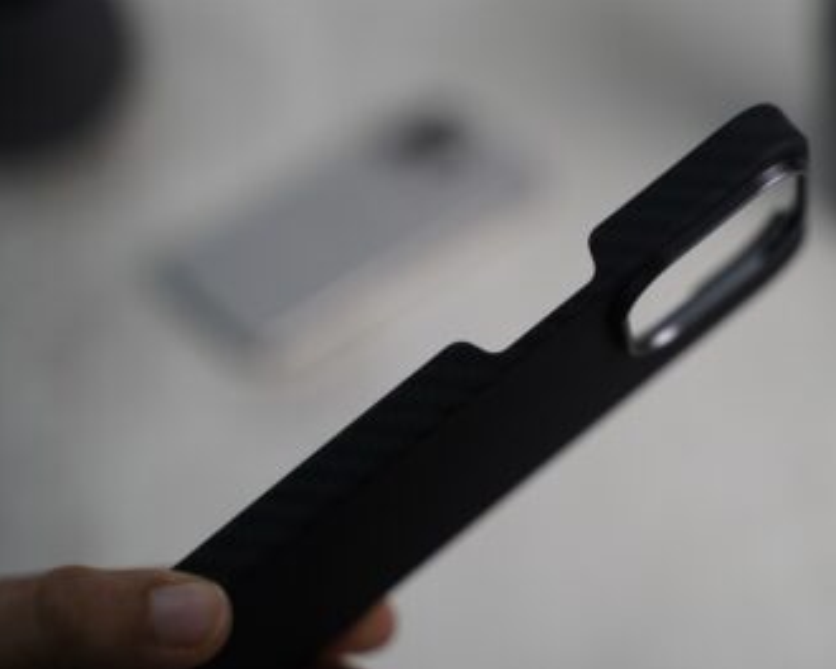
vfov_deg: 18.7
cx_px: 499
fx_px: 2029
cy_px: 336
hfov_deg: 23.2
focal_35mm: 82
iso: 500
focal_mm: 72
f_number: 4
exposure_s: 1/80
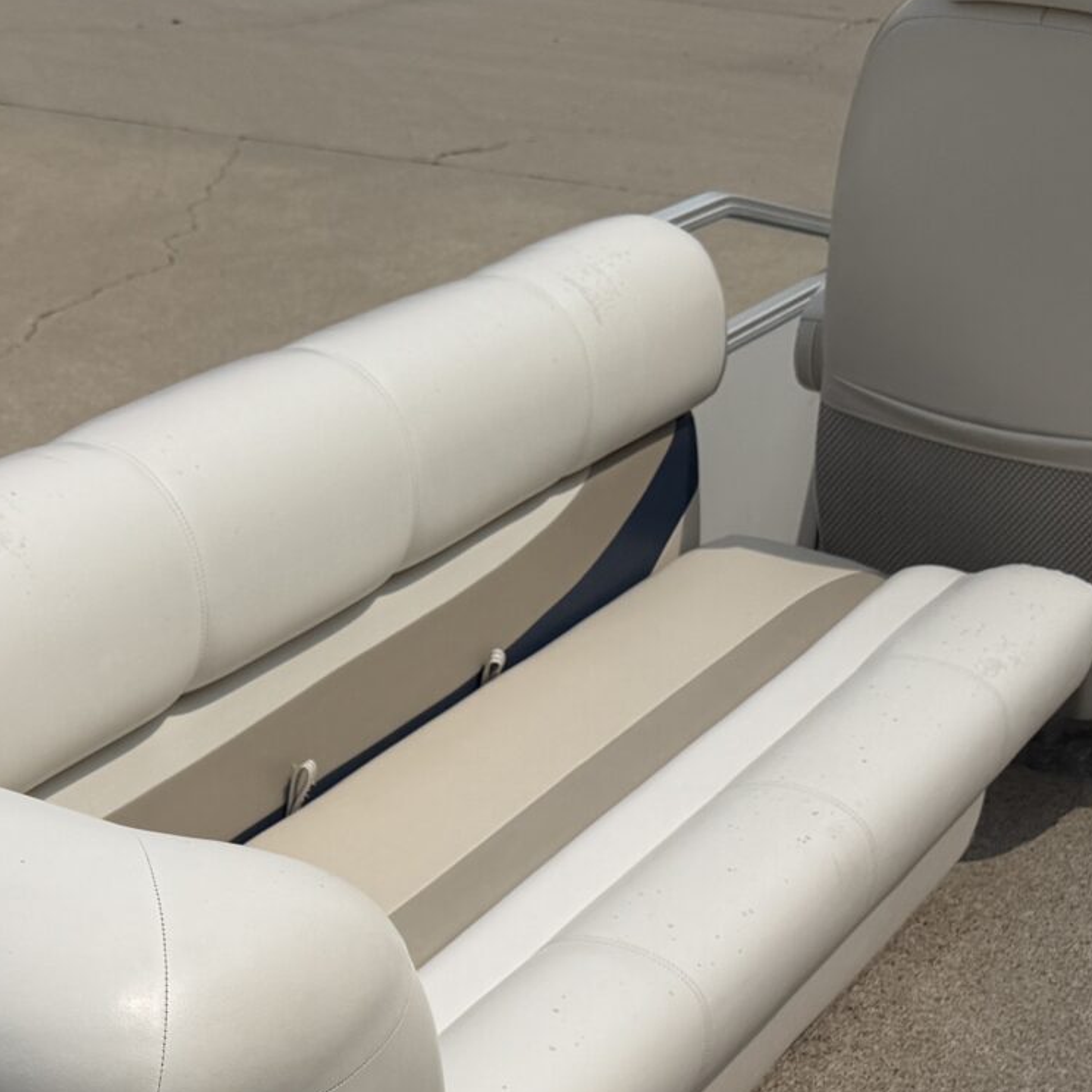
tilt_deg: -29.2
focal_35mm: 73
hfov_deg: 23.0
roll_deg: -1.6
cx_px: 79
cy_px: 1041
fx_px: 2605
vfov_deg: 22.9
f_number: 1.78
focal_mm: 6.76
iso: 80
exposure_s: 1/14286
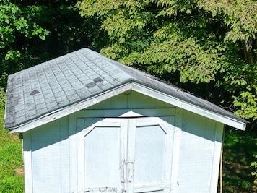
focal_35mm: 69
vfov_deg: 20.8
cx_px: 116
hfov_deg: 28.1
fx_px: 512
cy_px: 176
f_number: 1.8
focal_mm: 8.67
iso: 200
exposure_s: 1/500
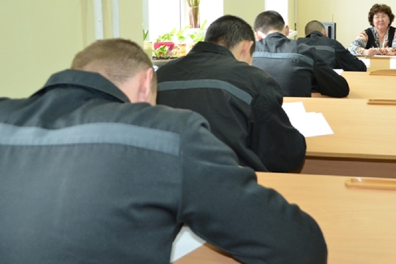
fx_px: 363
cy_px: 132
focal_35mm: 33
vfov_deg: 40.0
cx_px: 198
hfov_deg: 57.2
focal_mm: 22
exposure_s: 1/125
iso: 640
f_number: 3.8
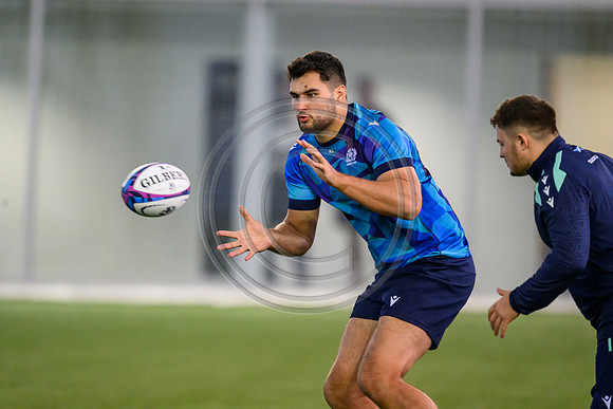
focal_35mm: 560
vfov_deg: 2.5
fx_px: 9537
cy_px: 204
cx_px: 306
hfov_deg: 3.7
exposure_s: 1/800
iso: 10000
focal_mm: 560
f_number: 4
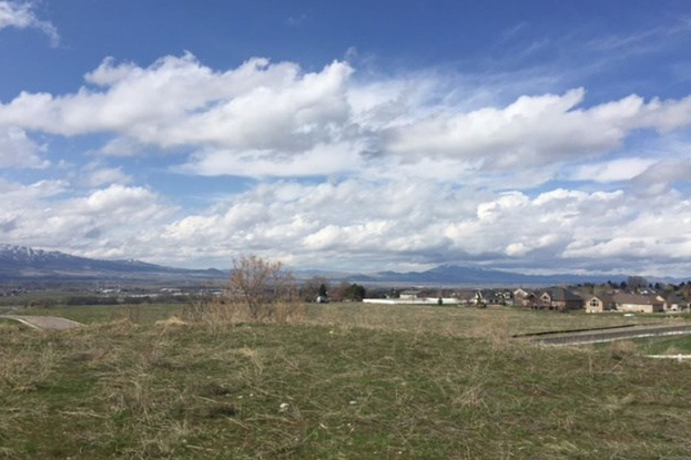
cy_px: 244
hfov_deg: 60.3
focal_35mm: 31
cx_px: 344
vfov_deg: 42.3
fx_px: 595
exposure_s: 1/3968
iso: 32
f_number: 2.2
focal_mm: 4.15
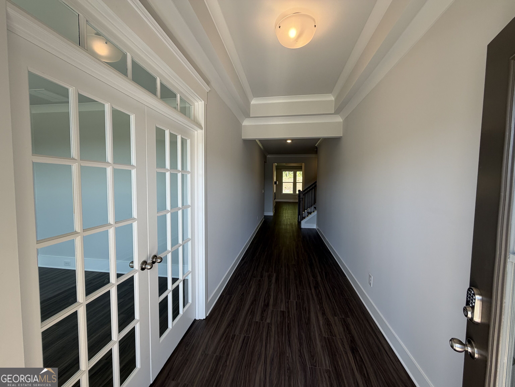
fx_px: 208
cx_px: 258
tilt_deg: -2.9
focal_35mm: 14
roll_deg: -0.8
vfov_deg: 85.7
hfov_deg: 102.1
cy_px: 194
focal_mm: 2.22
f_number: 2.2
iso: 50
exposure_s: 1/121
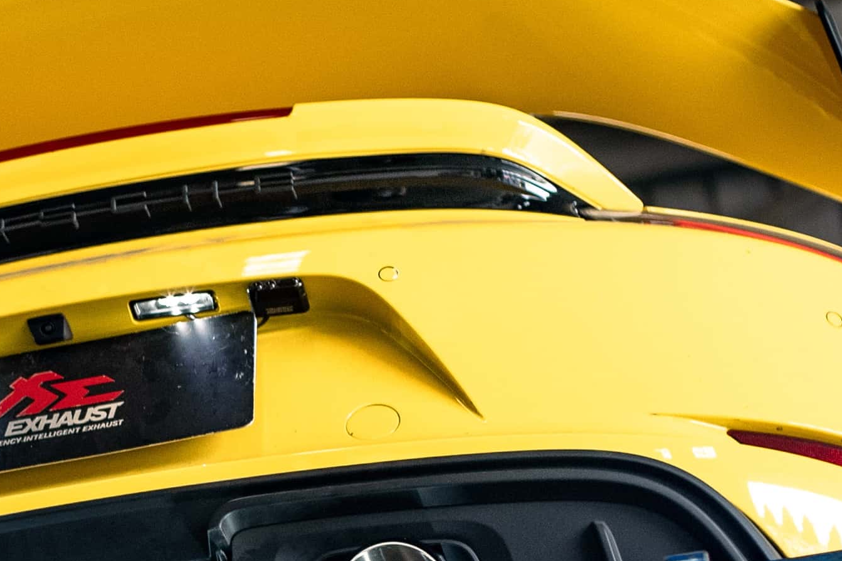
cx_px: 91
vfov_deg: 9.1
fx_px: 3484
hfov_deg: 13.7
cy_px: 628
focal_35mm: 149
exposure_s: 1/125
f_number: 2.5
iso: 2000
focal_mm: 50
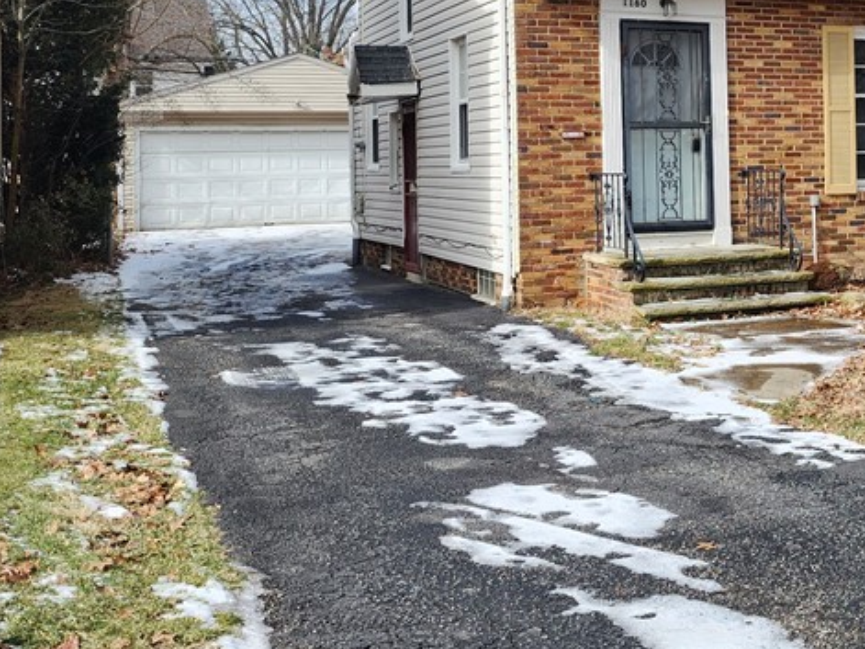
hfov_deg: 35.8
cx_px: 786
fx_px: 1249
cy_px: 132
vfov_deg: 28.5
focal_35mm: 50
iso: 12
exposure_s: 1/481
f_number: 1.8
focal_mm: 6.4
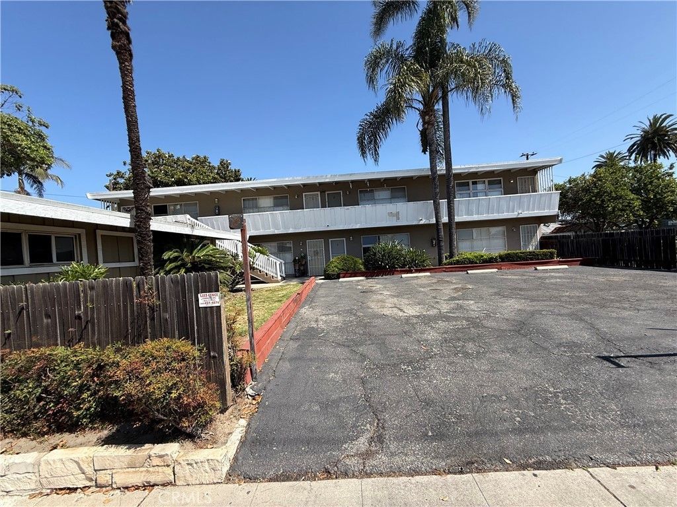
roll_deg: +3.1
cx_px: 338
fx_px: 274
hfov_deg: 102.1
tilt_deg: +0.6
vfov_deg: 85.7
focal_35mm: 14
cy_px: 254
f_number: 2.2
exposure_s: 1/1399
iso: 50
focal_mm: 2.22
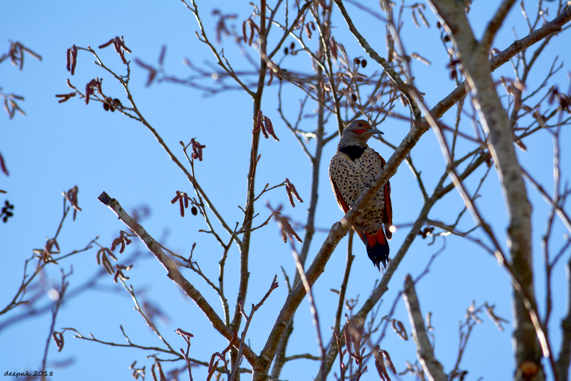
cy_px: 190
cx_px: 286
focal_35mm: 450
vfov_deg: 3.1
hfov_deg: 4.6
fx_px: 7136
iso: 100
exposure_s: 1/640
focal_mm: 300
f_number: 8
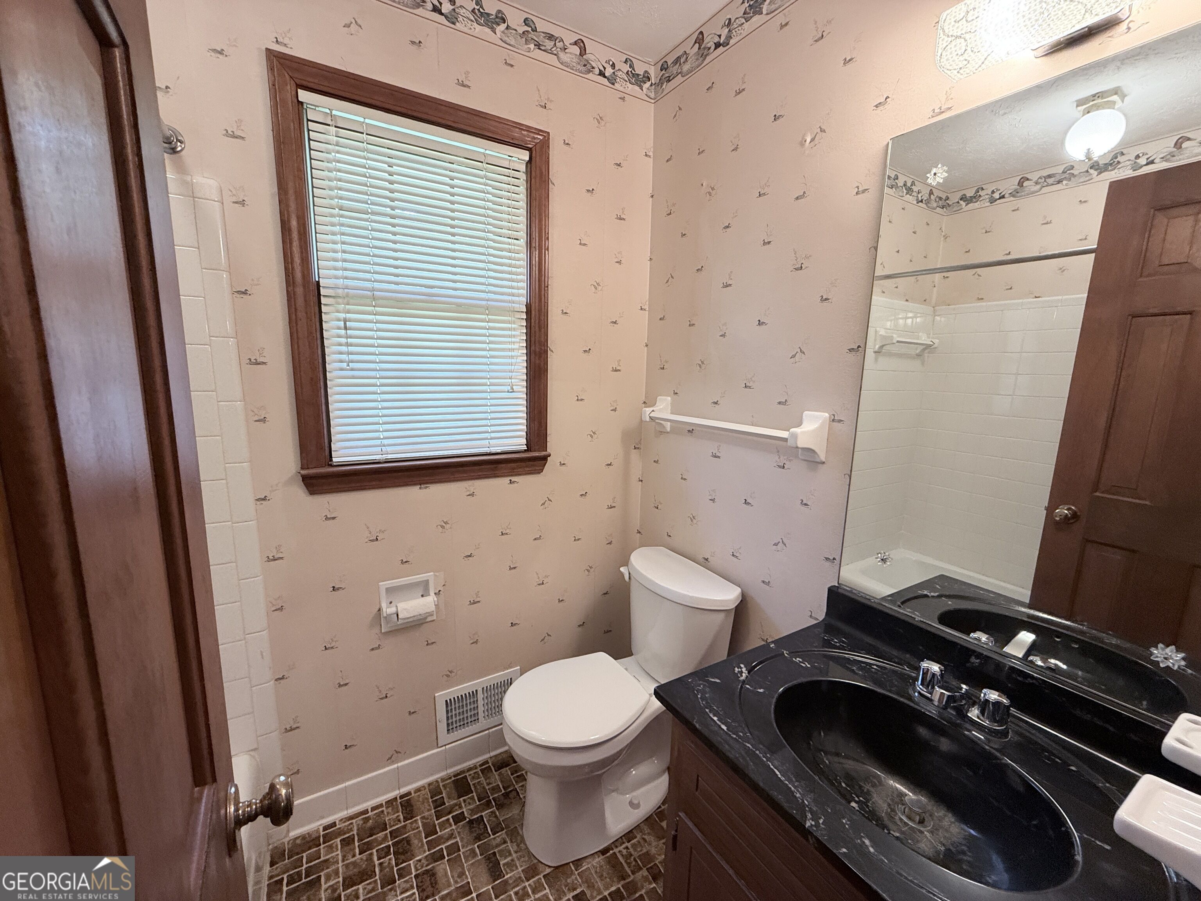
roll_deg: -0.9
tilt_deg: -9.9
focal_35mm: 14
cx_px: 600
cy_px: 450
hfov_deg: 102.1
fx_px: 486
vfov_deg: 85.7
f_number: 2.2
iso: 250
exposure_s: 1/60
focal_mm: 2.22
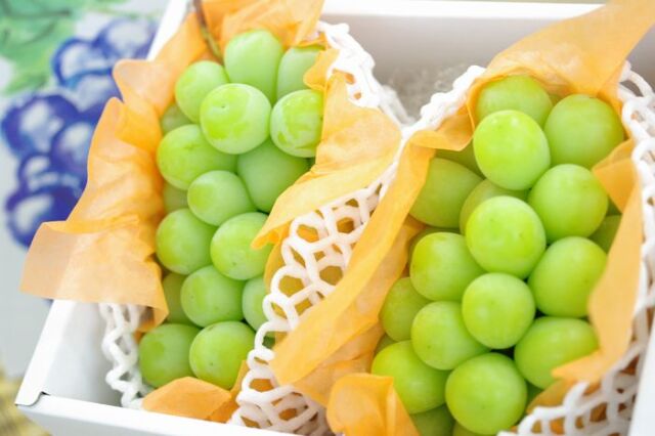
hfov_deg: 27.0
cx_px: 328
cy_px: 218
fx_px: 1364
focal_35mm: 75
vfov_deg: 18.2
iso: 400
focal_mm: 50
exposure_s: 1/50
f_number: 2.8
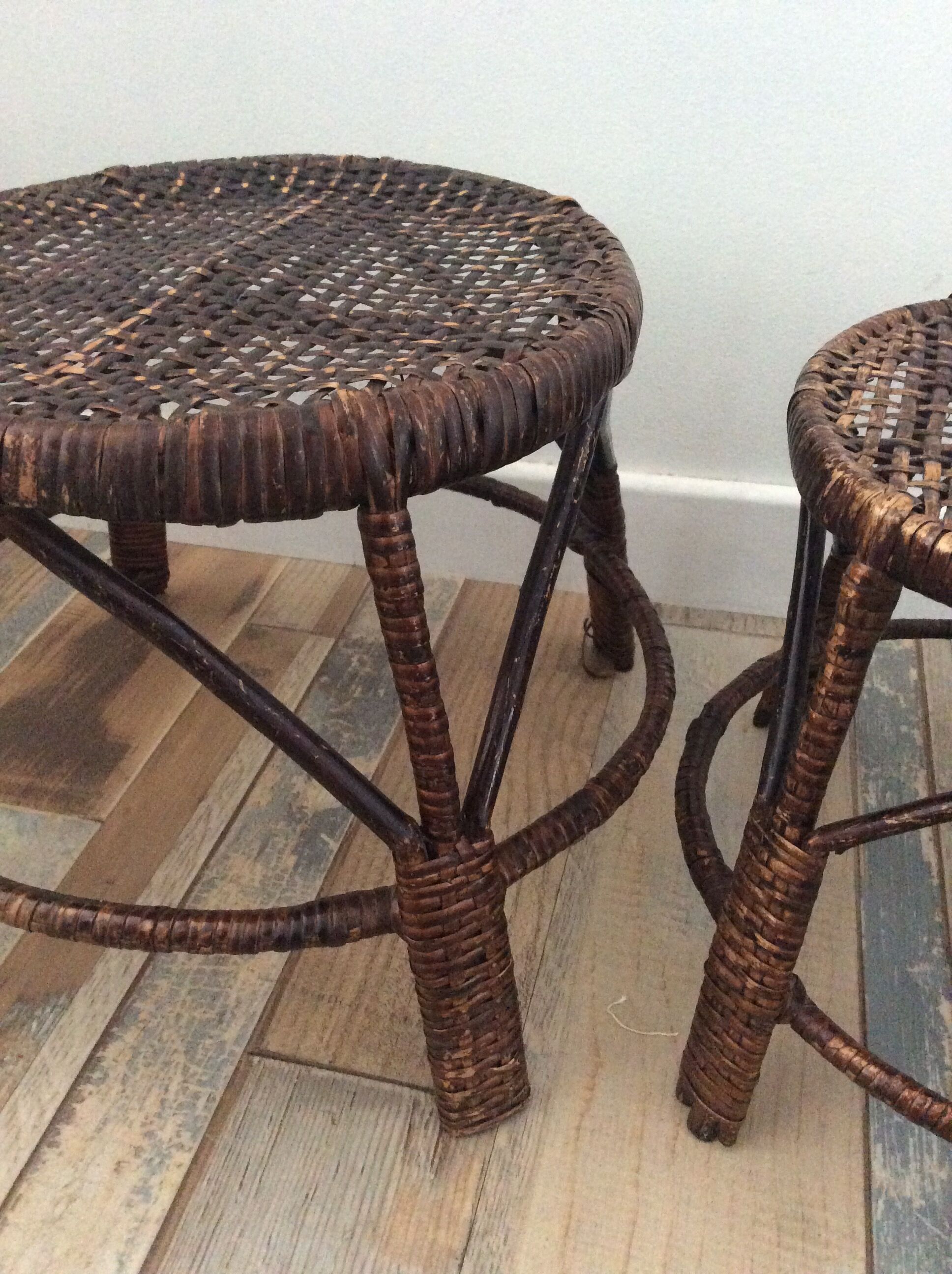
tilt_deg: -35.3
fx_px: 1177
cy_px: 637
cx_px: 476
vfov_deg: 56.9
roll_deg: +0.7
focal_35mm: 32
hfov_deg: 44.1
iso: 400
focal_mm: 3.3
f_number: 2.4
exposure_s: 1/17
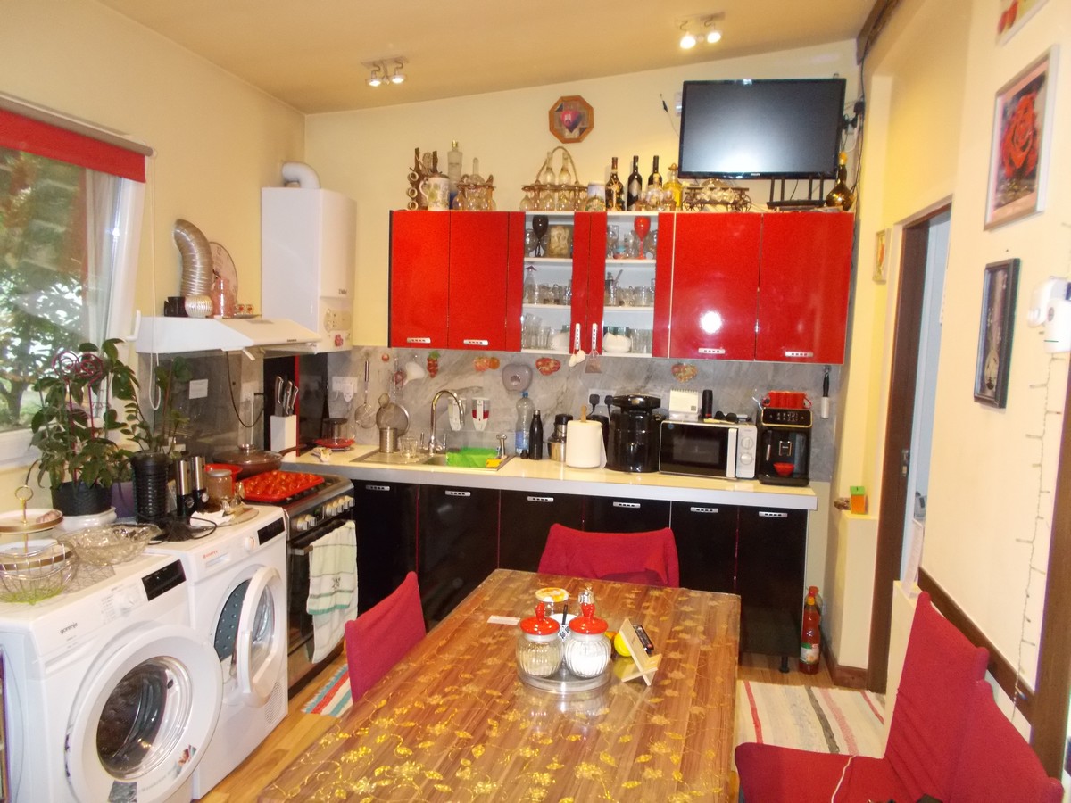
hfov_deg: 67.3
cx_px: 536
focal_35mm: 26
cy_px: 402
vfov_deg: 53.1
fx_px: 804
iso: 360
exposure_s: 1/25
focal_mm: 4.6
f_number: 3.2
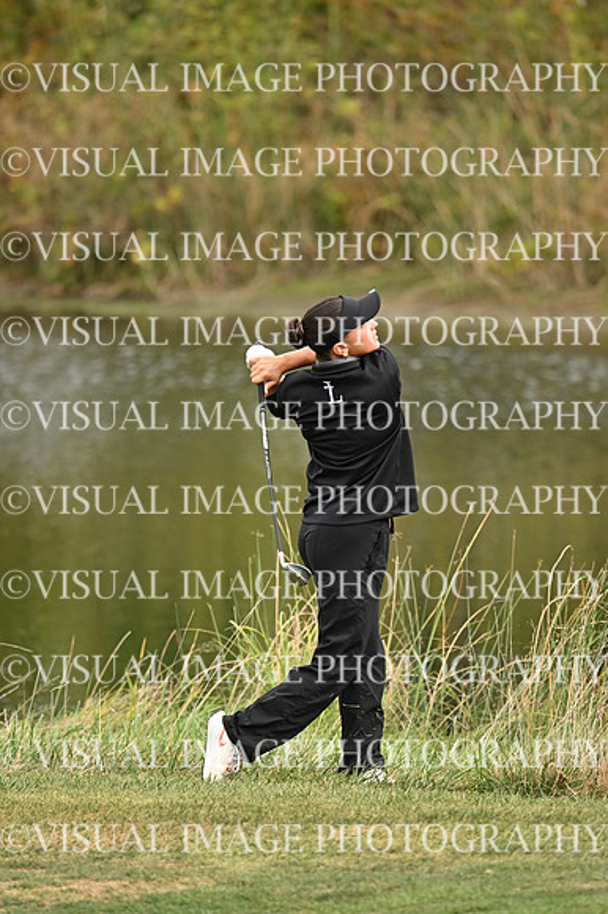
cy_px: 457
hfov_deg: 2.3
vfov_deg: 3.4
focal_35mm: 600
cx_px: 304
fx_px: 15217
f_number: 4.5
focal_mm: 400
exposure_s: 1/1600
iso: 640
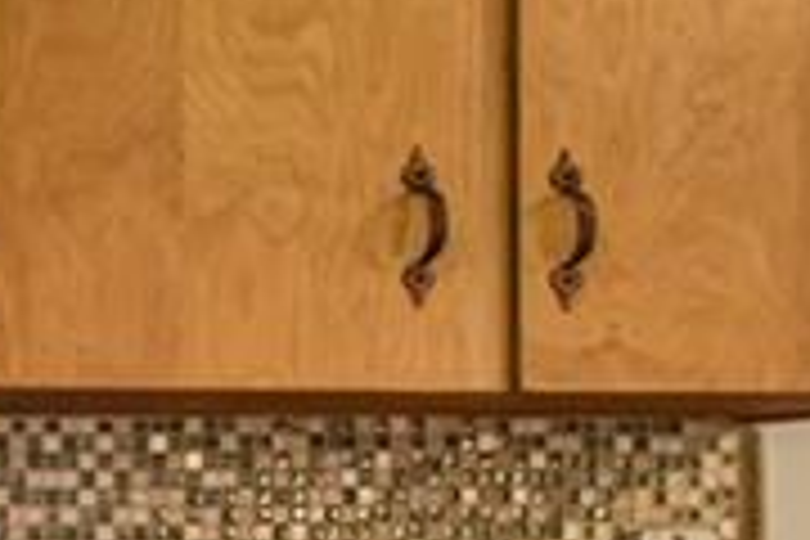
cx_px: -1220
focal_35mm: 91
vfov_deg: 14.6
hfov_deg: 14.0
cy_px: 637
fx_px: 2047
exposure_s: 1/125
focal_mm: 16
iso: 1600
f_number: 5.6
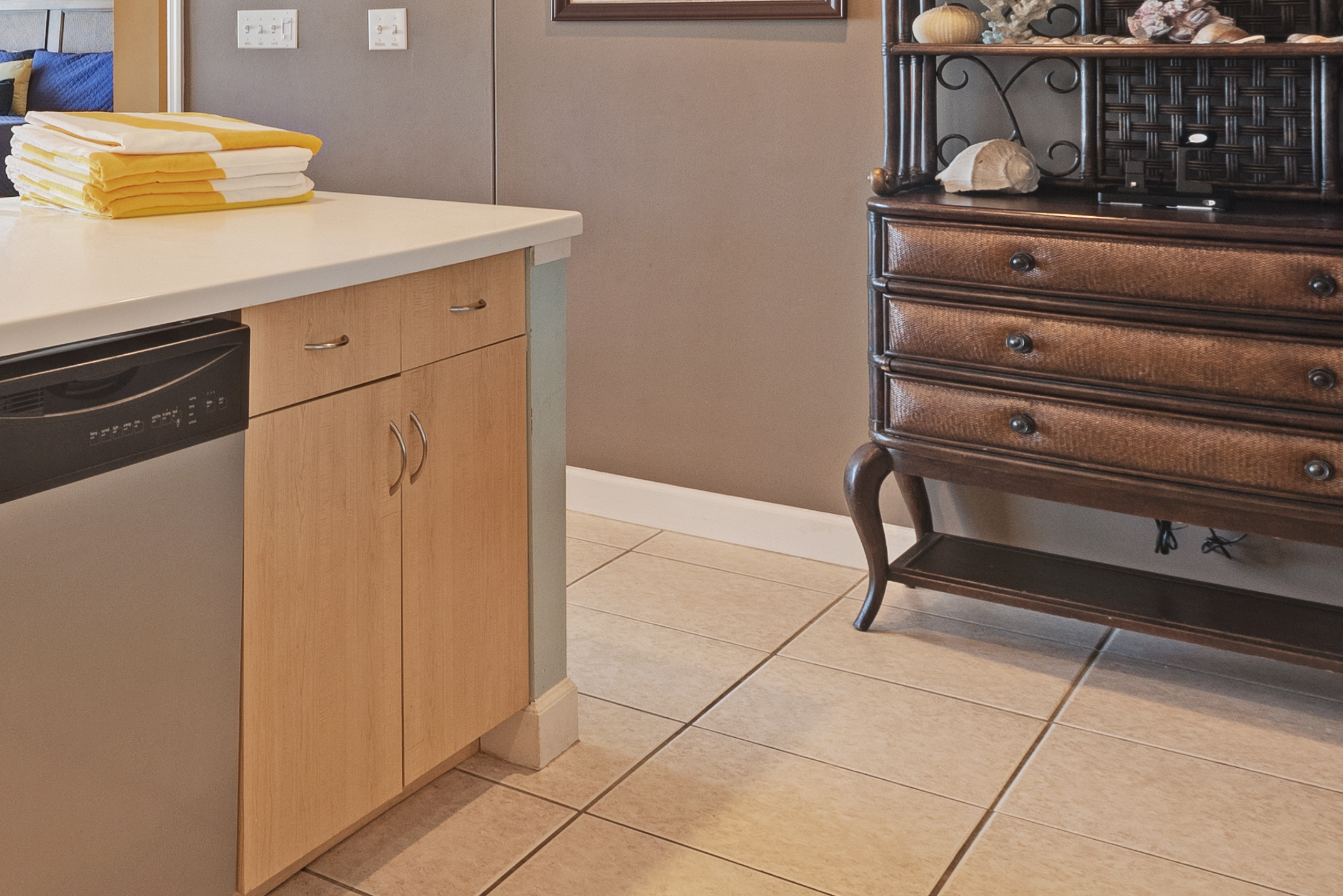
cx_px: -68
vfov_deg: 30.2
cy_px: 47
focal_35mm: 42
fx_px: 1567
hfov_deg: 39.5
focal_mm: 15
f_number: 9
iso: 320
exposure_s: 1/25
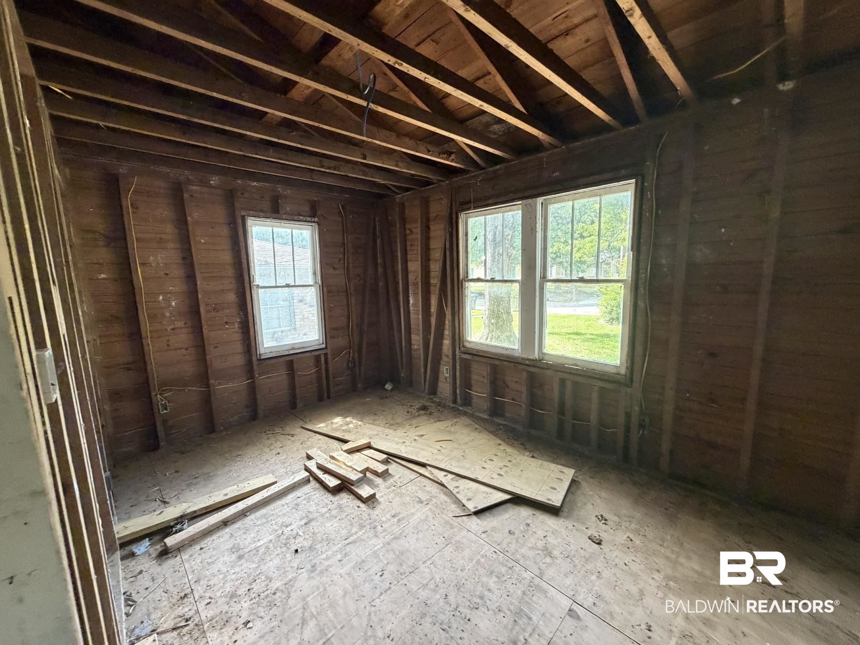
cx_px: 430
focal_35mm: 14
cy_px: 322
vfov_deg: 85.7
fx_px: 348
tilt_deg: -10.3
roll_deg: +2.4
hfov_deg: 102.1
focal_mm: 2.22
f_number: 2.2
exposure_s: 1/60
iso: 400
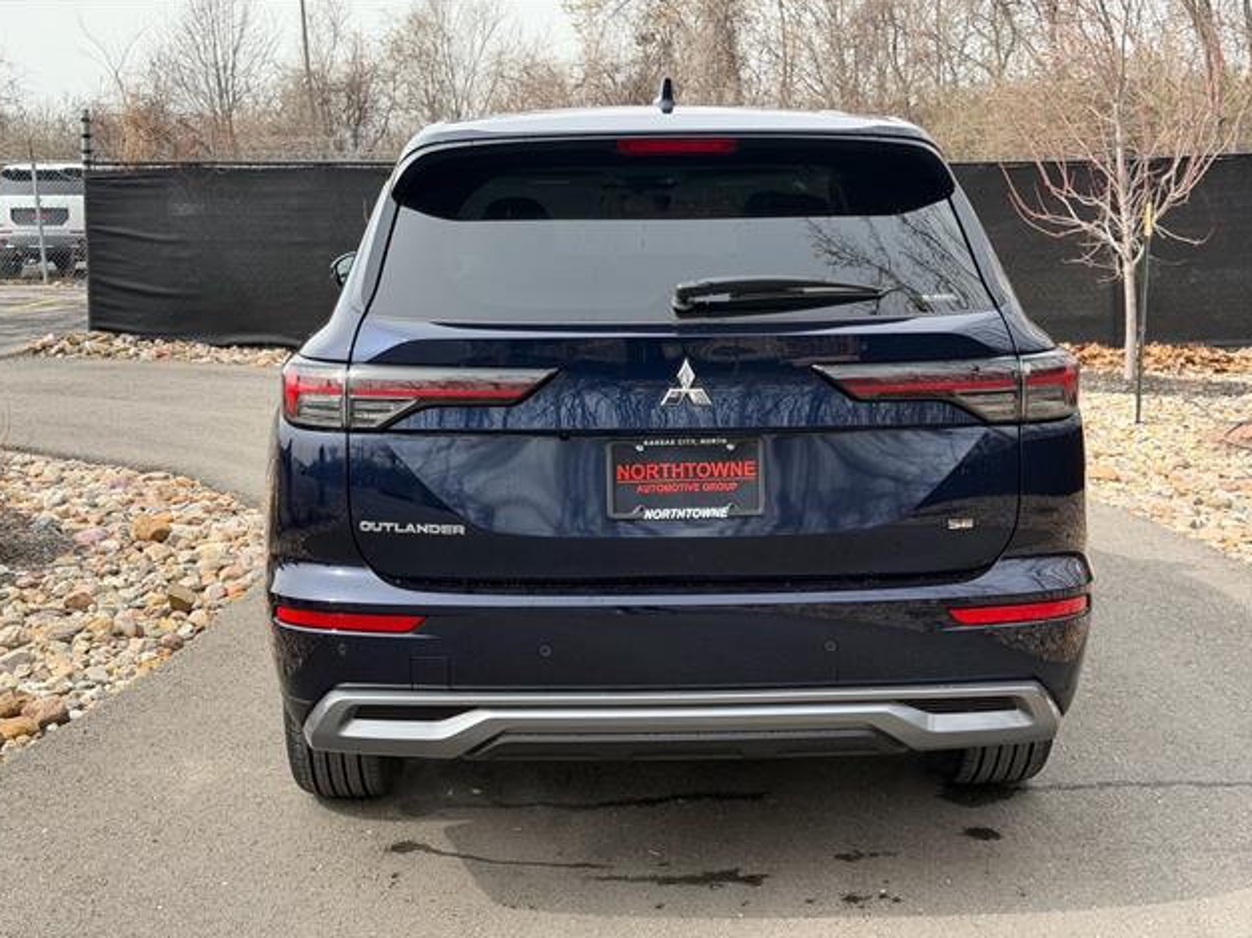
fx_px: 1772
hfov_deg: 38.9
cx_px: 617
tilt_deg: -7.8
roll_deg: +2.2
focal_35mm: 49
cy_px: 475
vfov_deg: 29.7
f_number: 1.78
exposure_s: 1/1715
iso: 80
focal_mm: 6.76
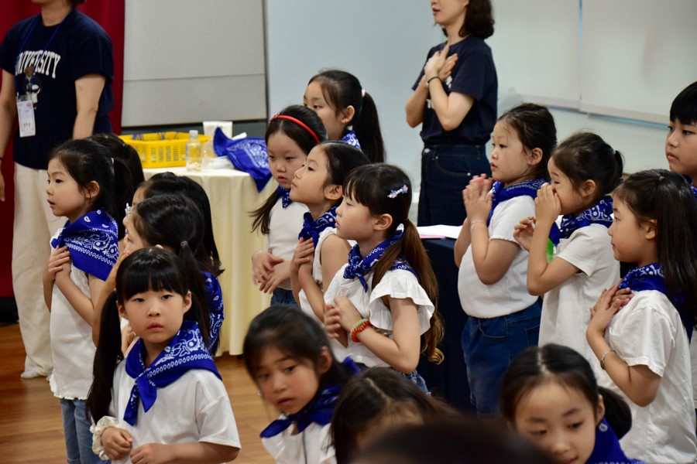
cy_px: 232
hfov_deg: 13.0
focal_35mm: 158
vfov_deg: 8.7
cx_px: 348
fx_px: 3049
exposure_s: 1/50
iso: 800
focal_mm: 105
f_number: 6
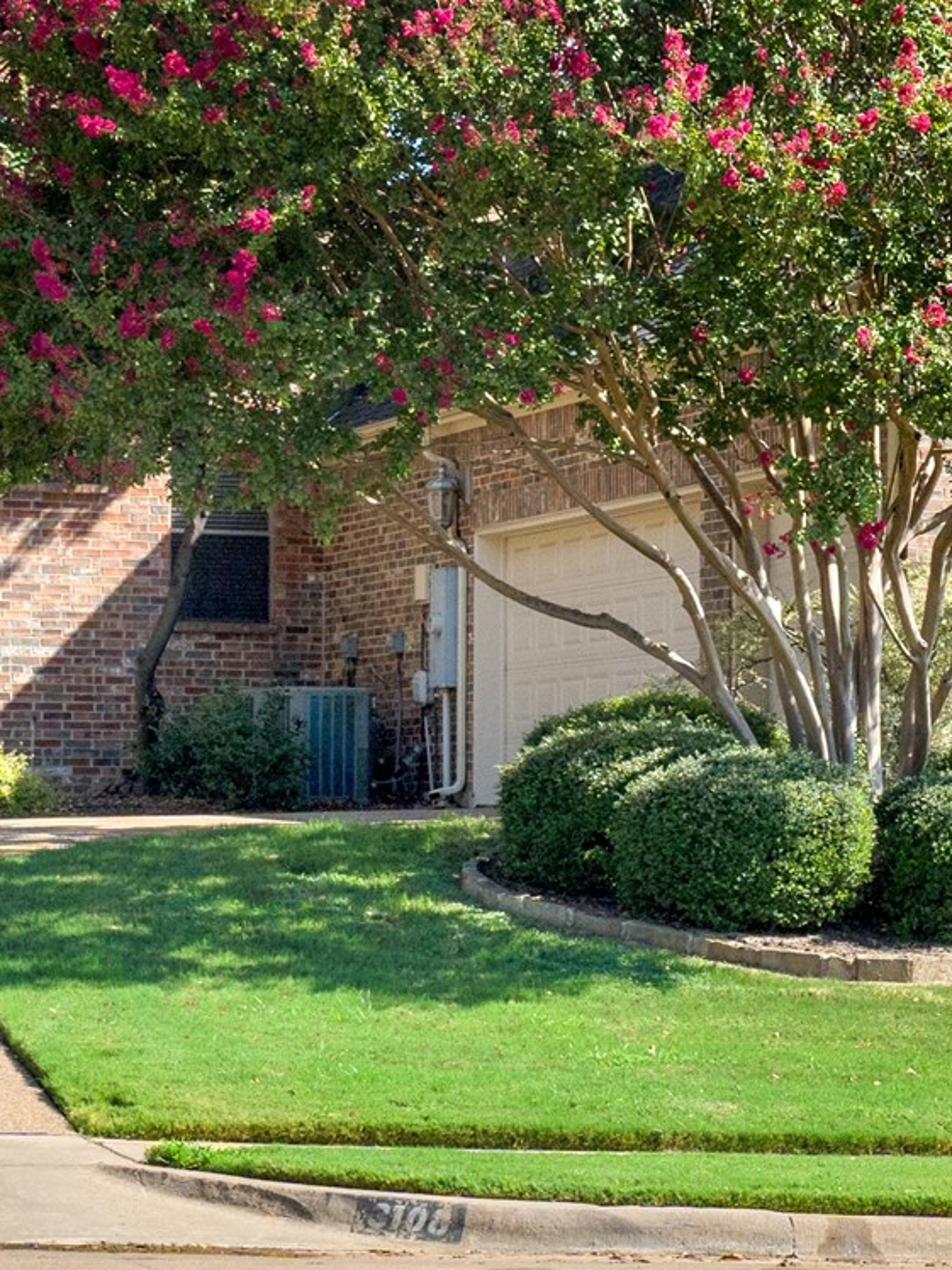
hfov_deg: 12.0
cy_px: 513
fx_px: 4400
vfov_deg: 16.4
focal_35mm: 120
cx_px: 1239
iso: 320
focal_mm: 29
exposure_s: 1/400
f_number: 8
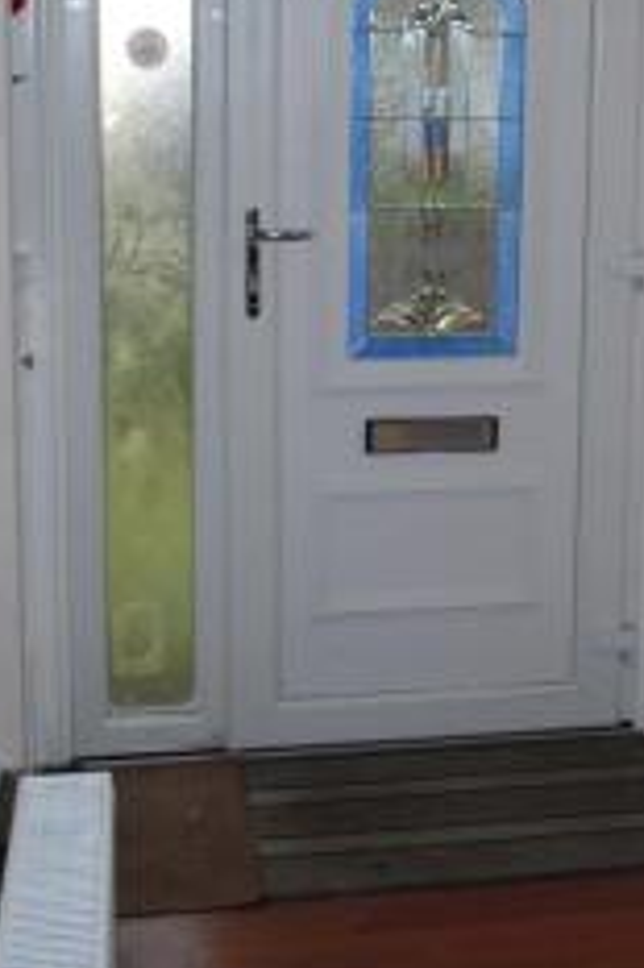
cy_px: 280
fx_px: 1666
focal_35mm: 62
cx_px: 519
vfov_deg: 32.0
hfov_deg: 21.6
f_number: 4
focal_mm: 22
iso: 200
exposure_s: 1/60
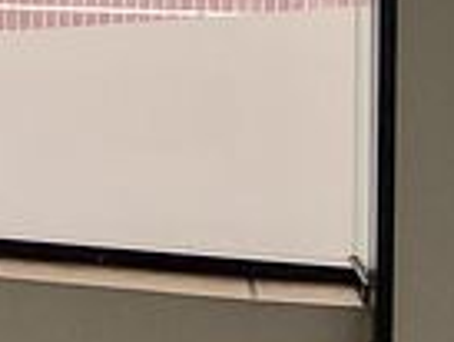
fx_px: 1995
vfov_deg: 9.6
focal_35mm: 152
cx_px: -852
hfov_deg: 10.1
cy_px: -93
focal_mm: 4.25
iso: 32
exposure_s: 1/487
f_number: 1.8
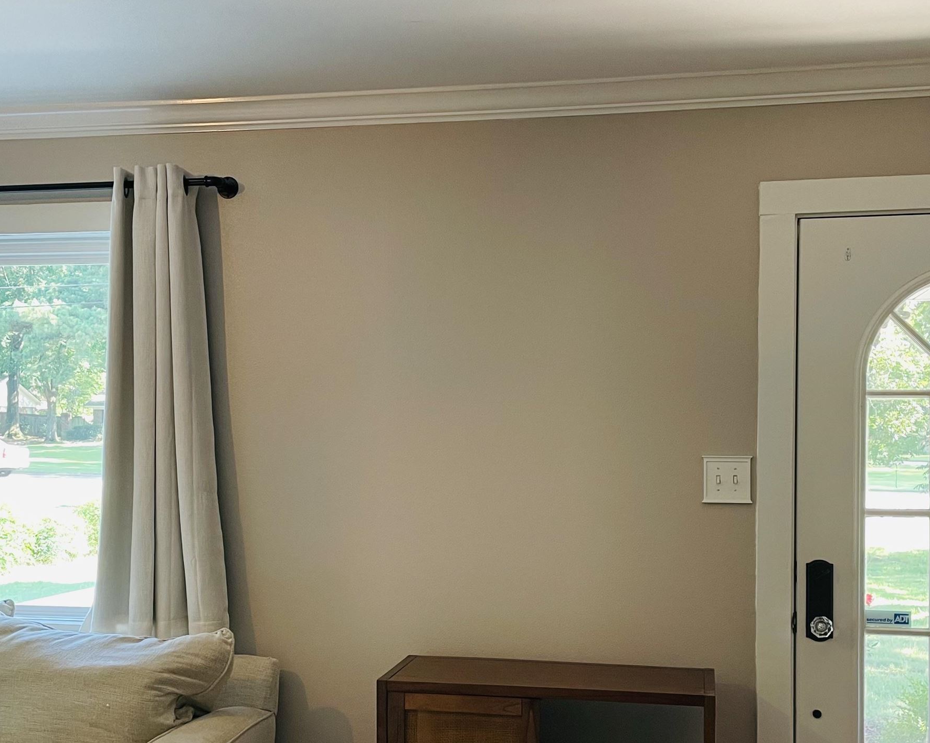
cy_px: 467
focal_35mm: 44
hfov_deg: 42.0
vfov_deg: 34.0
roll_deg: -0.1
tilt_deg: -1.4
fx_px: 1211
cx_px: 478
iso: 100
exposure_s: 1/60
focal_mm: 4.2
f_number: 1.6
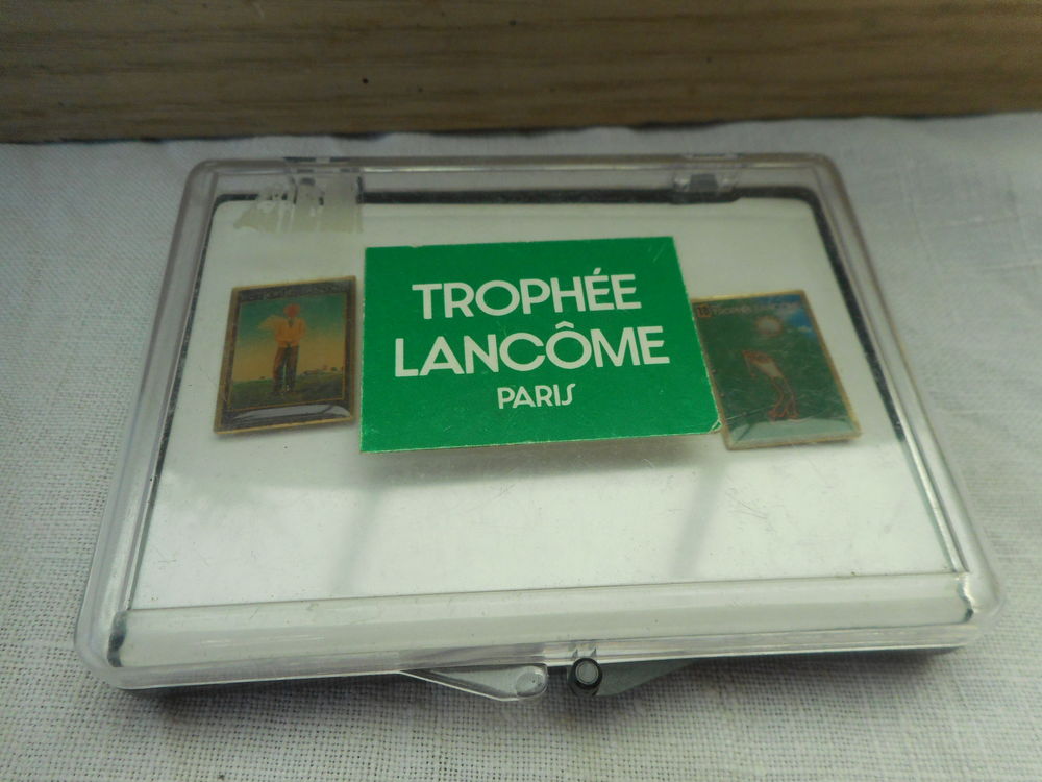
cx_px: 521
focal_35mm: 25
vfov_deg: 54.9
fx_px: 753
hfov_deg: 69.4
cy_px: 391
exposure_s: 1/250
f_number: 3.7
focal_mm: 4.5
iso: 200
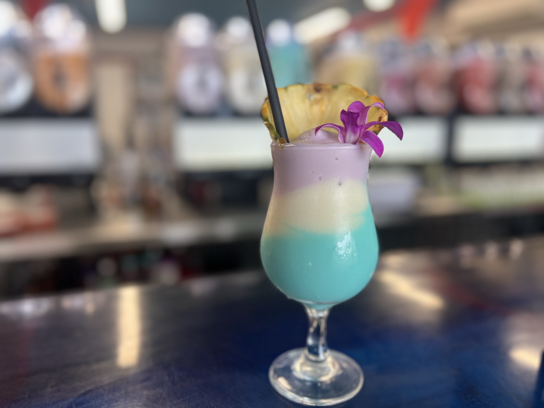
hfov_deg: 67.3
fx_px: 409
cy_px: 204
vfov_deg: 53.1
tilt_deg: -12.6
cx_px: 272
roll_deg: -0.2
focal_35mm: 26
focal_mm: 5.7
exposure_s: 1/120
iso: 32
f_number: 1.5
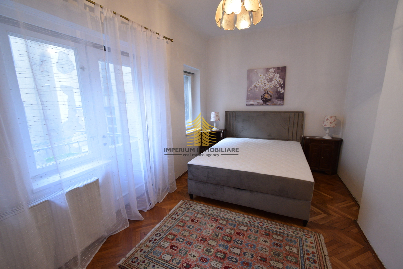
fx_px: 168
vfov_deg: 77.3
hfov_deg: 100.4
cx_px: 202
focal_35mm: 15
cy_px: 134
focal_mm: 10
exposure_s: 1/30
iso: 1400
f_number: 10
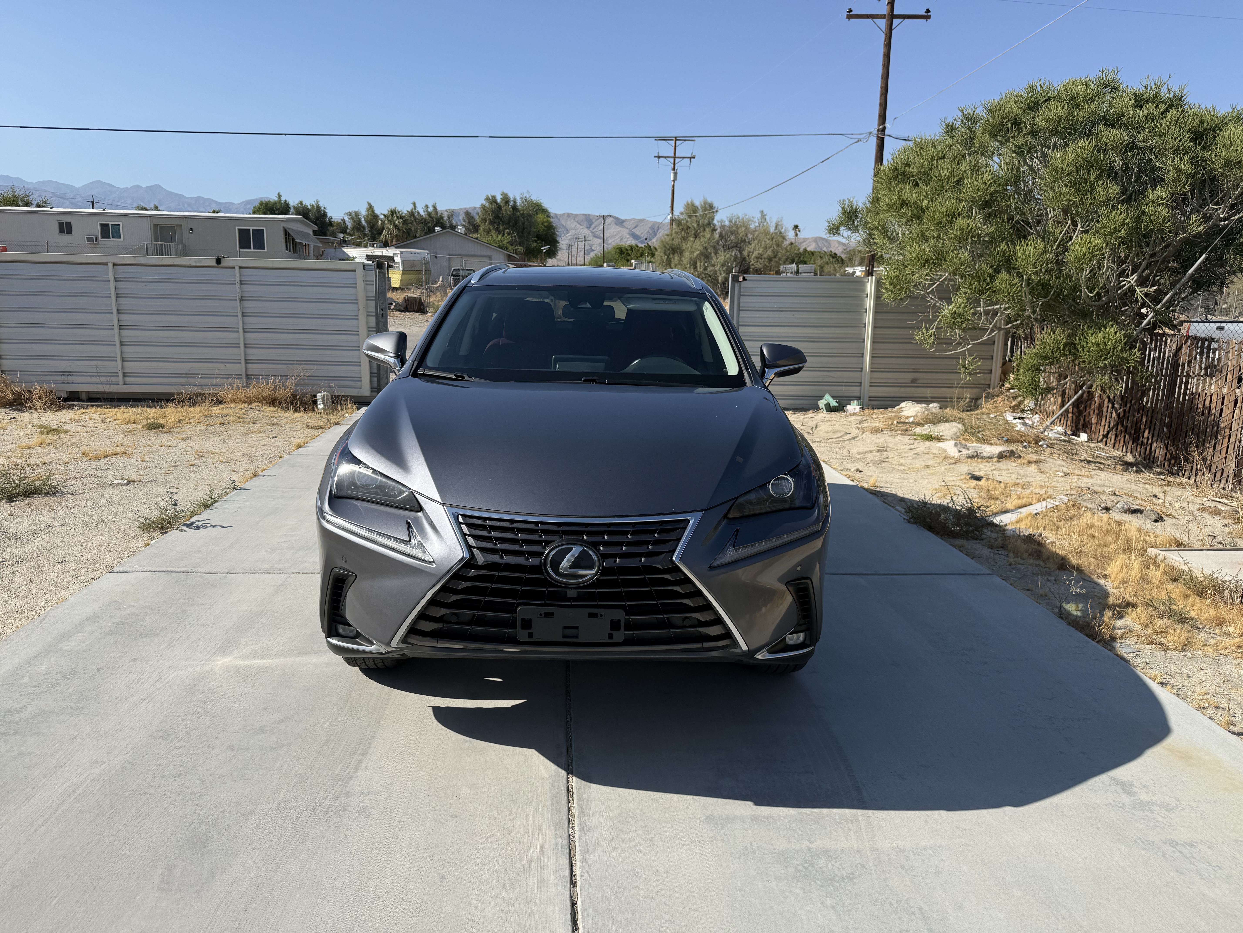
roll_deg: -0.8
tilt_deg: -10.6
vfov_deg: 56.8
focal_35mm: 24
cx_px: 622
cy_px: 466
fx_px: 862
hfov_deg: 71.6
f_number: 1.78
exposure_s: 1/4673
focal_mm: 6.76
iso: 80
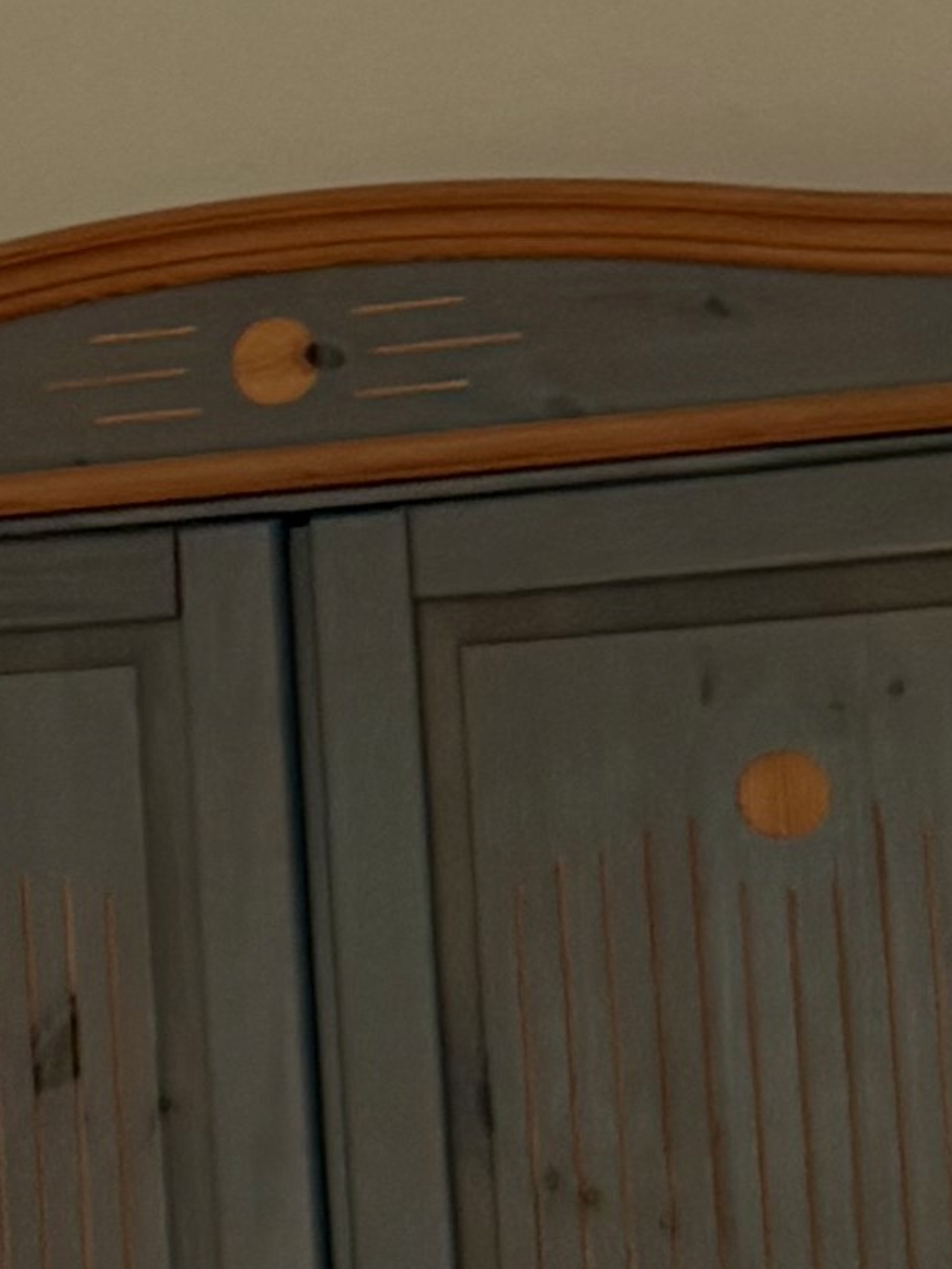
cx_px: -1373
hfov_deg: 8.3
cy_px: 515
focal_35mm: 163
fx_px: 5976
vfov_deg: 12.1
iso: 200
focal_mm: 6.76
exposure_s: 1/121
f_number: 1.78
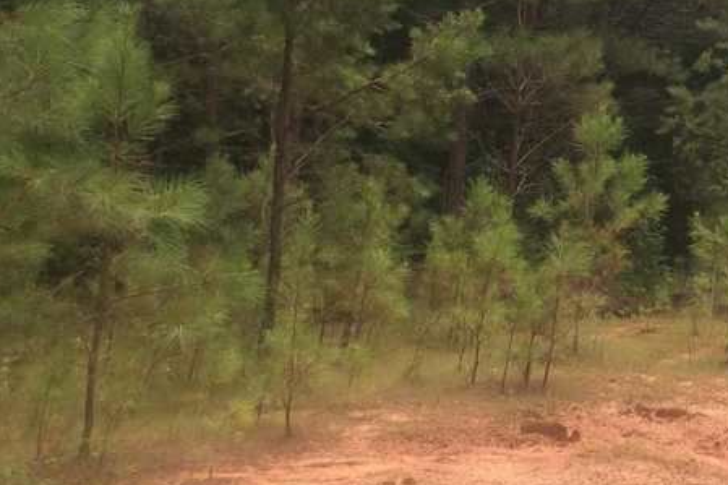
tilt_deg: -3.8
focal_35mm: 86
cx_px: 725
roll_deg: -1.2
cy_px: 167
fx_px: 1738
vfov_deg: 15.8
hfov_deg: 22.7
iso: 32
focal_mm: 4.15
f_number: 2.2
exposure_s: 1/838
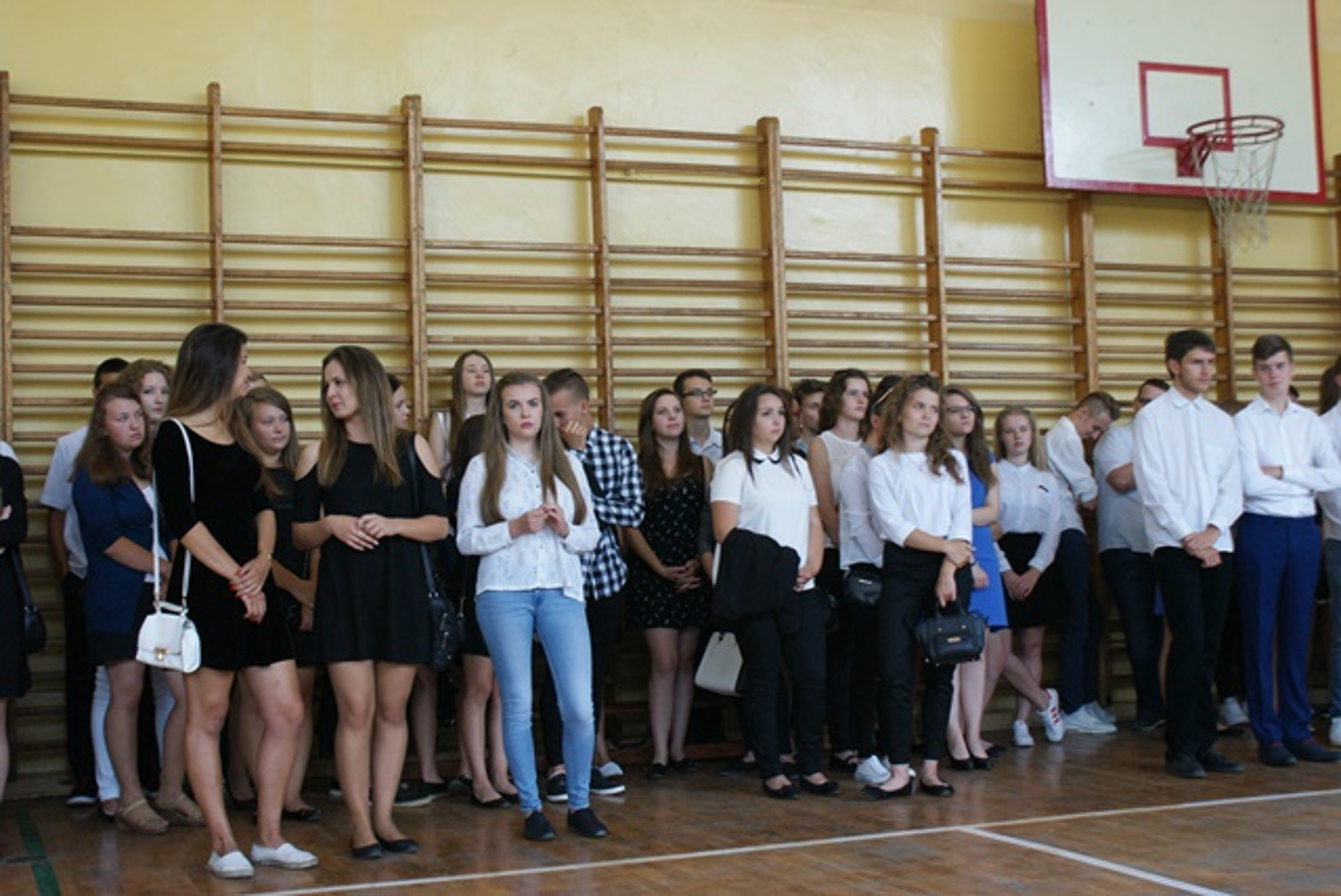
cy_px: 448
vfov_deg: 29.9
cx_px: 670
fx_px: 1678
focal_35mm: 45
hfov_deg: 43.6
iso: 400
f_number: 5
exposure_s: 1/60
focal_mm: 30
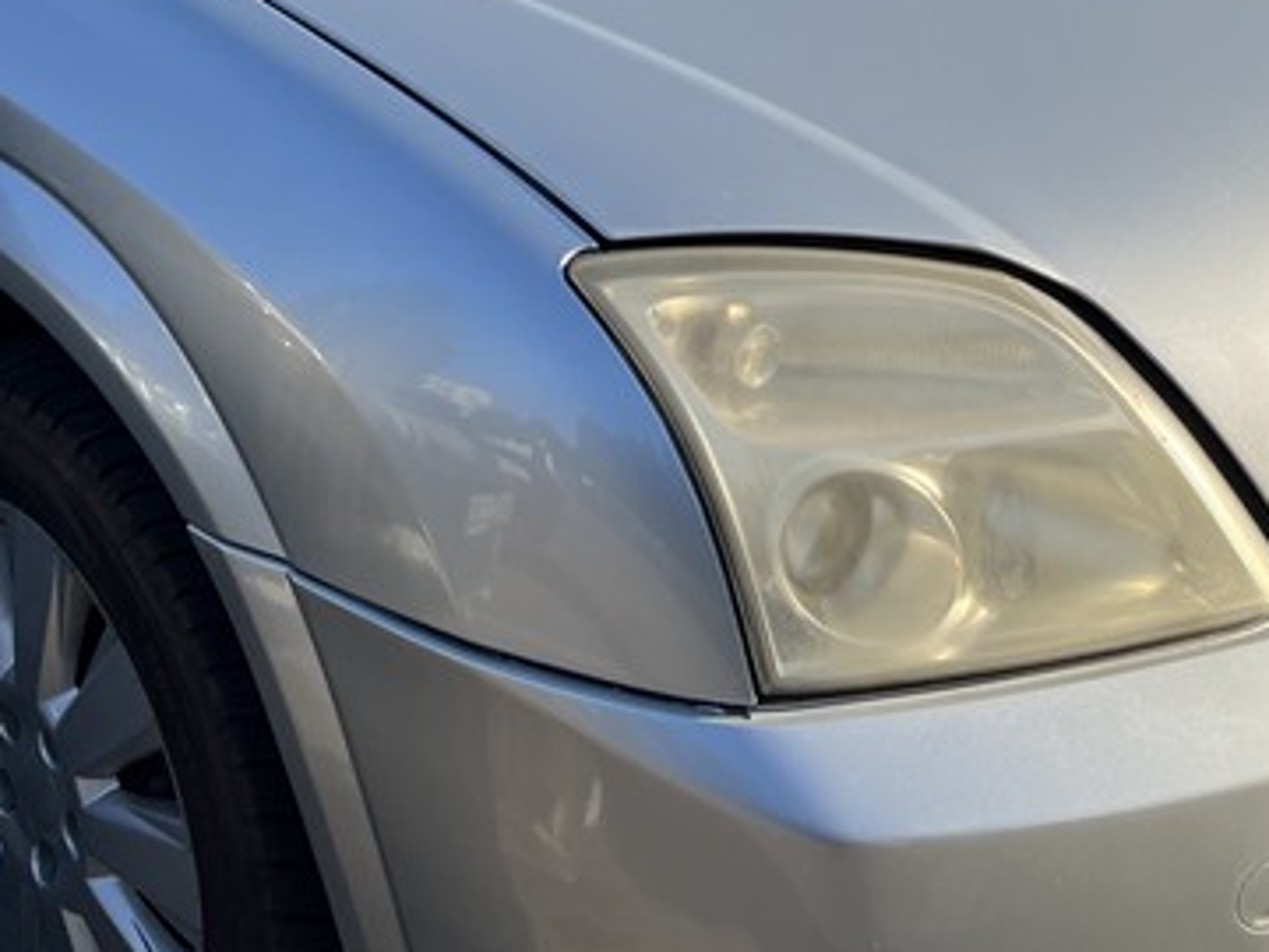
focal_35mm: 74
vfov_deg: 19.5
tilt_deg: -14.4
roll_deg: +1.2
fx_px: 2713
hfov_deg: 26.3
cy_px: 63
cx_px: 610
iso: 50
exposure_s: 1/2165
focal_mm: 5.7
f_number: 1.5
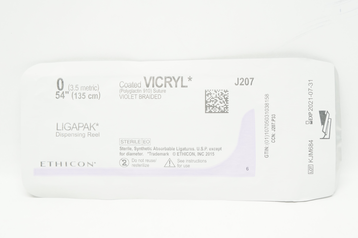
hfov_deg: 31.9
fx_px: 626
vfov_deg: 21.5
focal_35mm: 63
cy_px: 119
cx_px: 179
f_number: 5.6
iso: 800
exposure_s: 1/100
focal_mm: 42
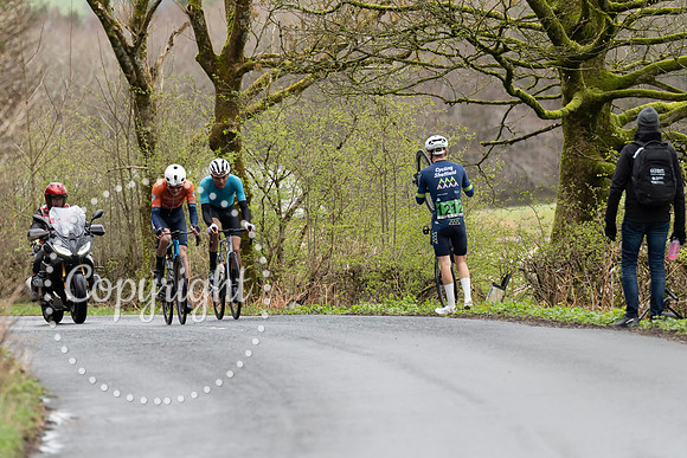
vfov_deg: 4.5
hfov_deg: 6.7
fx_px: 5868
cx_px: 204
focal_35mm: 307
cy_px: 136
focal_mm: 200
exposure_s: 1/1000
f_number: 3.5
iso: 1000
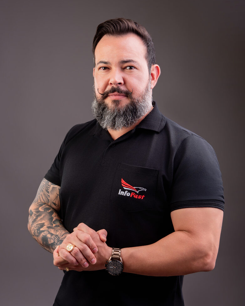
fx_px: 417
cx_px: 120
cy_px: 138
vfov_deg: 40.3
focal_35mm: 46
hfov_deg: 32.7
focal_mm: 40
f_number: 6.3
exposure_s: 1/160
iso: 100
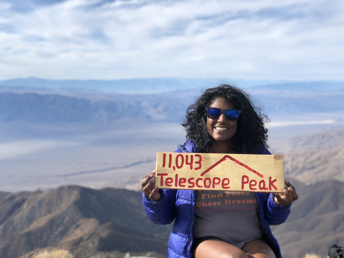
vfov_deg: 28.0
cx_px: 172
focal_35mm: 52
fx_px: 517
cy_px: 129
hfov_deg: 36.8
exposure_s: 1/738
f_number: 2.4
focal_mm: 6
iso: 16
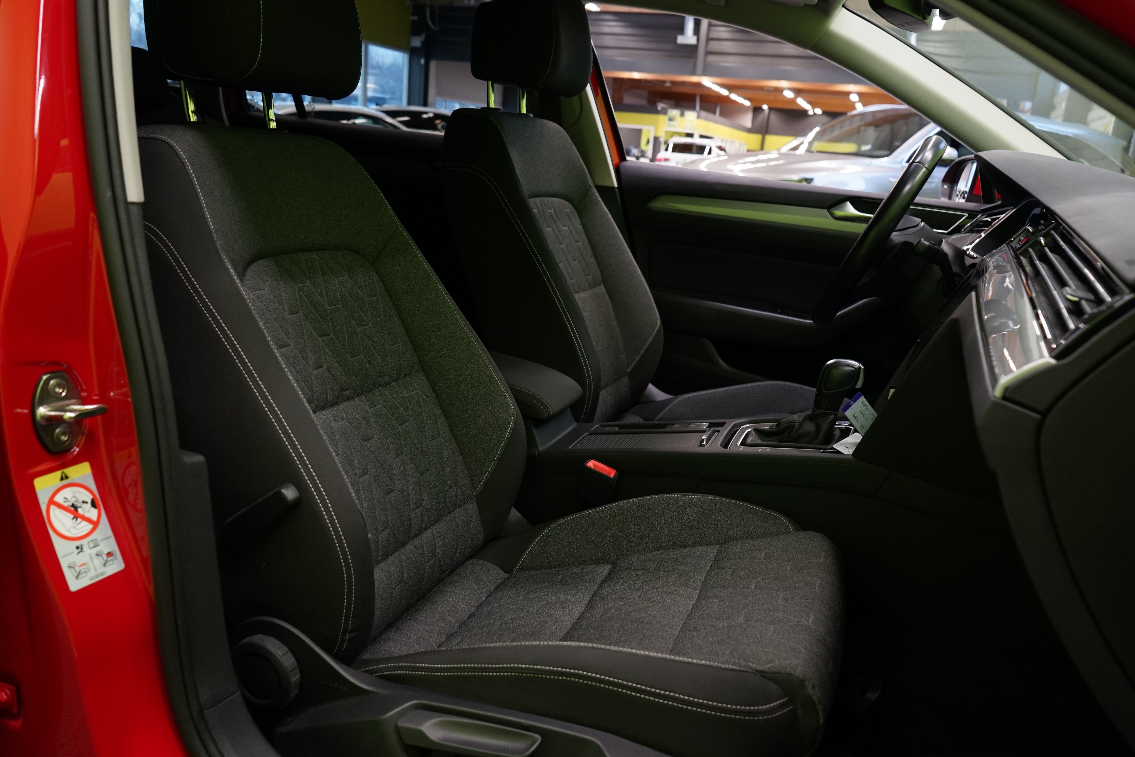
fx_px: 914
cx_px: 568
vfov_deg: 45.0
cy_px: 378
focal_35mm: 29
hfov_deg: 63.7
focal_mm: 29
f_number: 5.6
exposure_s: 1/20
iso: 1000
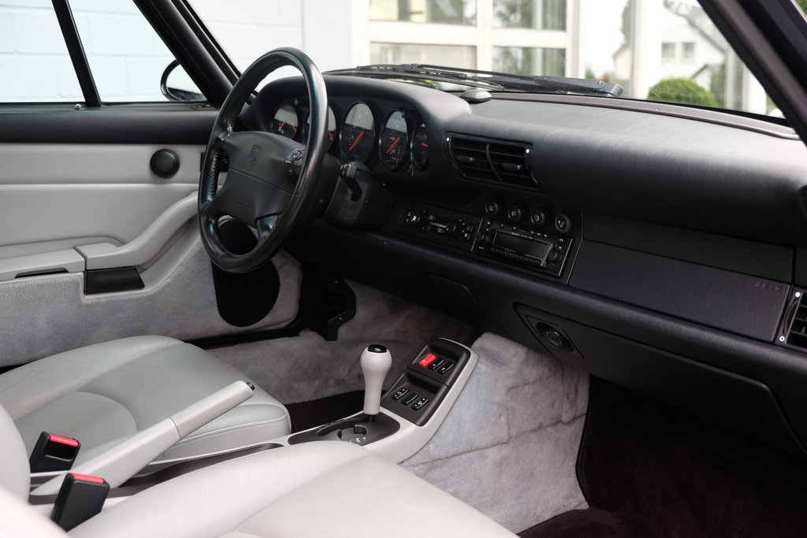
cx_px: 404
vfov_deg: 33.4
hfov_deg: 48.5
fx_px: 897
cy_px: 269
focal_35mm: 40
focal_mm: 26.5
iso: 500
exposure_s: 1/60
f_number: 3.2
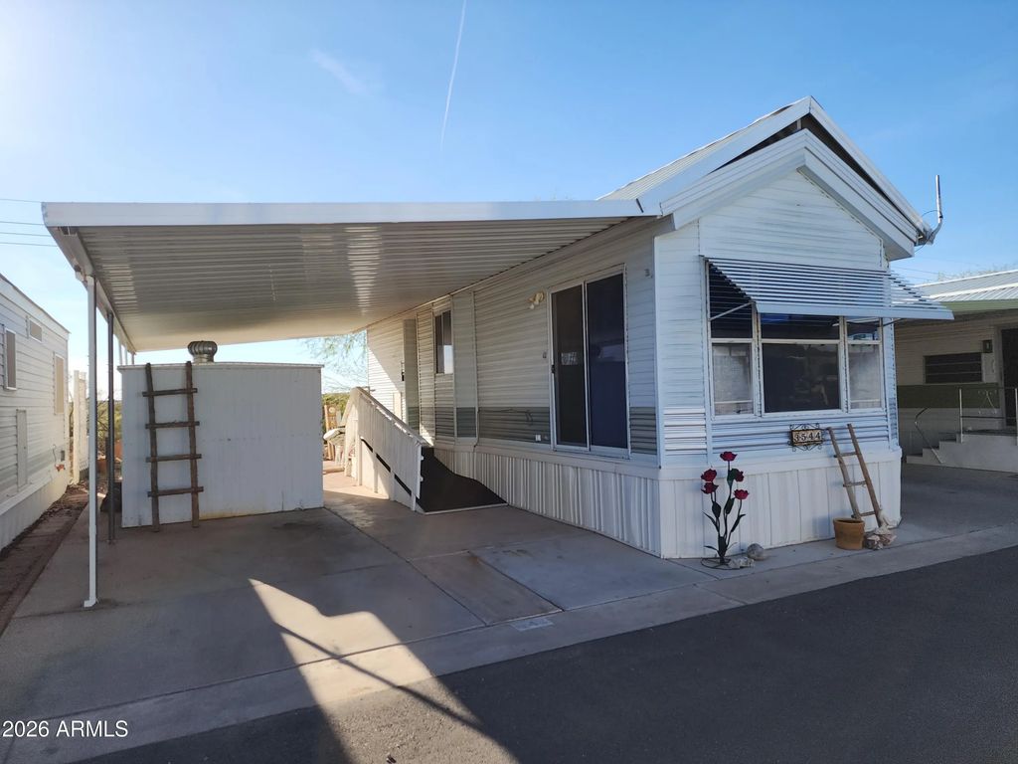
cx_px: 509
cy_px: 382
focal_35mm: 23
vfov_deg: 58.9
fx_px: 676
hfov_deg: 73.9
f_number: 1.8
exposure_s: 1/719
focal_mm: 6.4
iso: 12
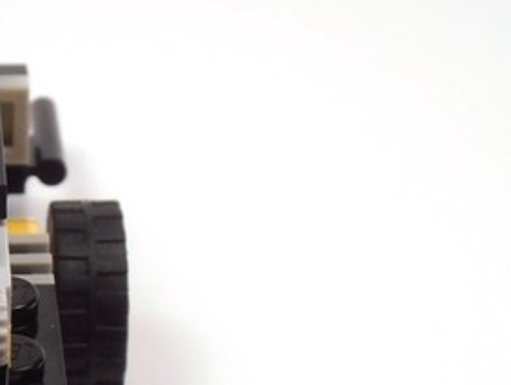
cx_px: -53
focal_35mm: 118
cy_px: 328
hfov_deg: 16.2
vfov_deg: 12.5
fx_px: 1743
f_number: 3.9
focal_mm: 6.61
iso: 80
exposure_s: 1/80
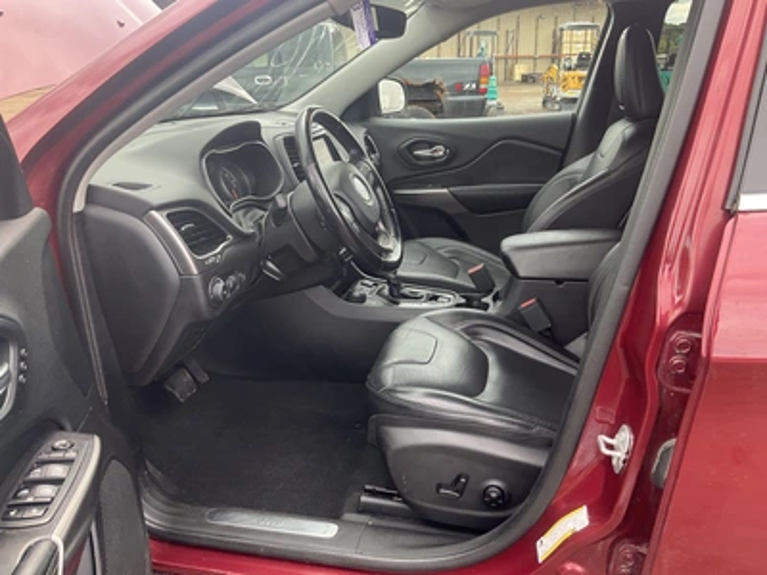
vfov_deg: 48.2
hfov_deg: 61.7
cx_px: 384
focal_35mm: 29
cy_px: 288
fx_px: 643
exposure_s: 1/122
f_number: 1.8
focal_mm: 3
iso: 25
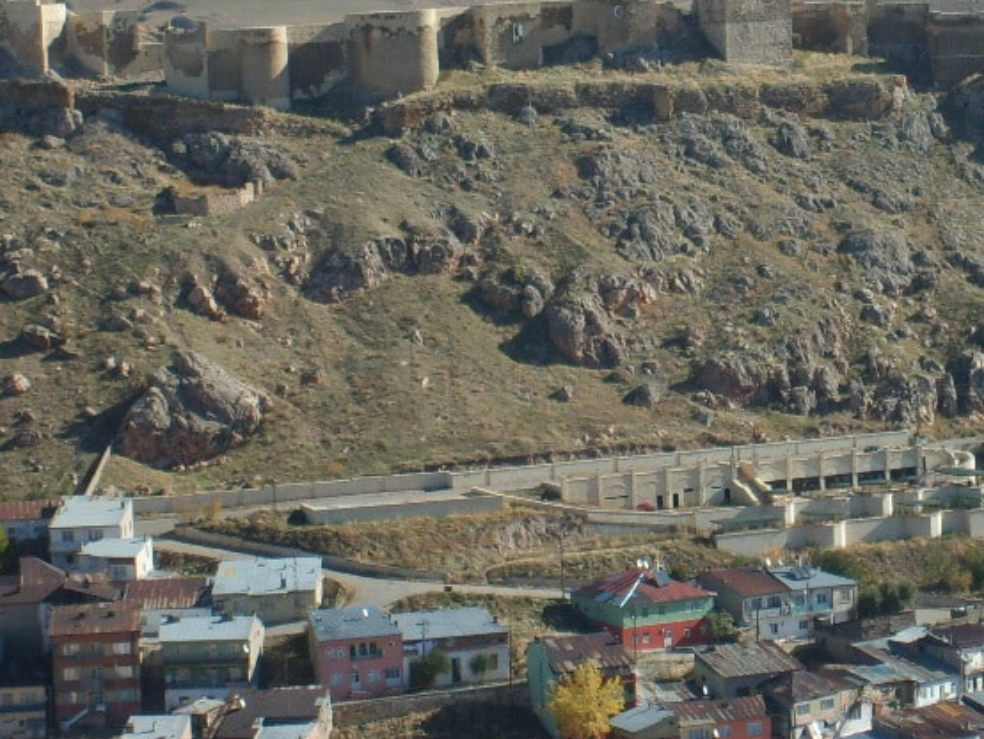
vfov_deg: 8.7
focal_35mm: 170
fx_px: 4835
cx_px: 835
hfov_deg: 11.6
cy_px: 78
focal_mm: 15.5
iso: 50
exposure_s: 1/500
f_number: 4.6
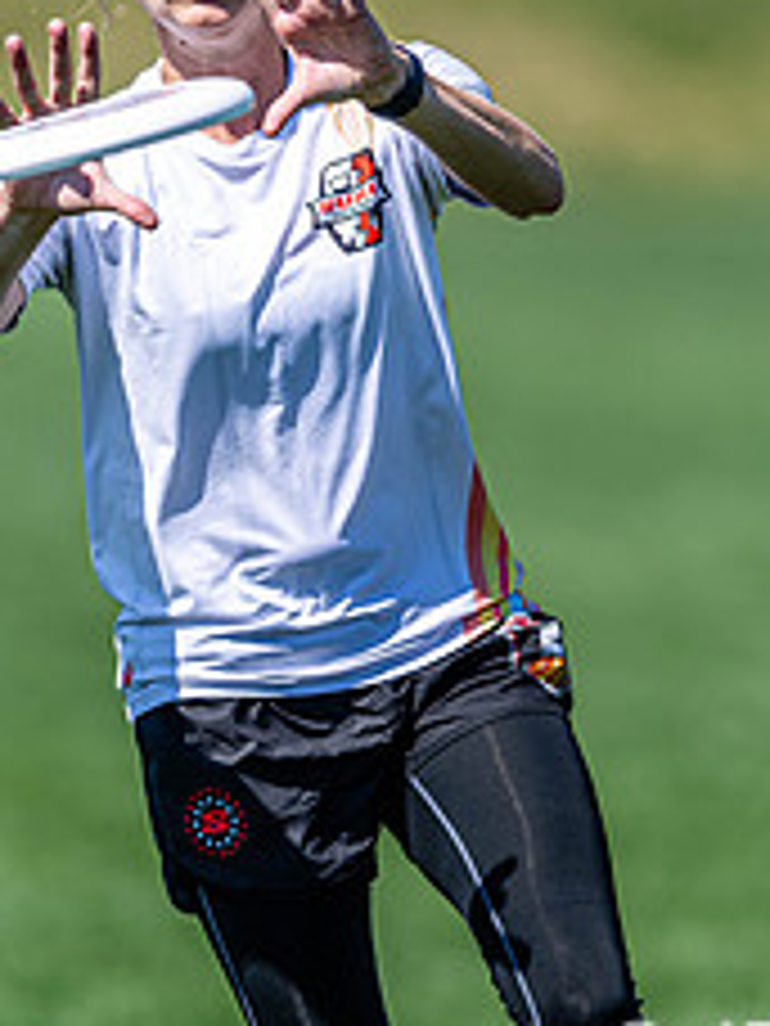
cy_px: 371
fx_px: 29036
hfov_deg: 1.5
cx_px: 311
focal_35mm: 979
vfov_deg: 2.0
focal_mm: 400
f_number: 2.8
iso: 100
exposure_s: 1/2500
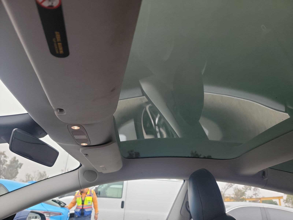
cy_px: 110
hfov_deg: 71.6
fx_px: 203
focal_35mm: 24
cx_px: 146
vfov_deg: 56.8
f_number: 1.8
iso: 76
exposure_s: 1/59
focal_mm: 6.7
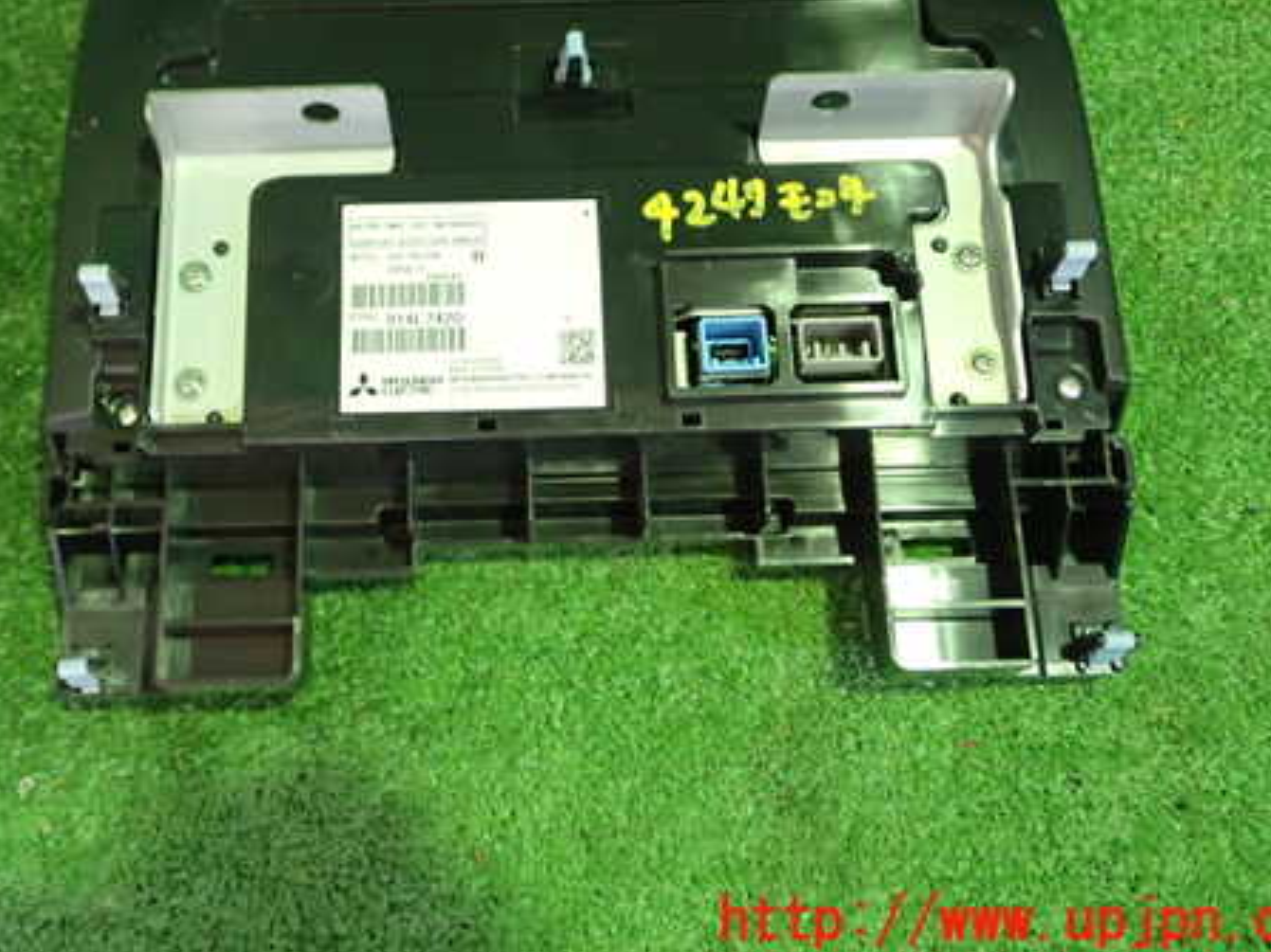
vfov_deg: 33.3
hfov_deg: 43.6
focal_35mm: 43
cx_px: 509
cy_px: 318
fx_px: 1578
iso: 640
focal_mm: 5.79
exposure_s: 1/30
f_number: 2.4
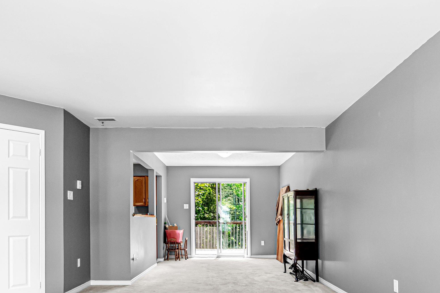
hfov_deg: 69.8
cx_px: 215
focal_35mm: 26
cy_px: 214
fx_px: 315
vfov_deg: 48.3
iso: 1800
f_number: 8
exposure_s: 1/15
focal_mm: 11
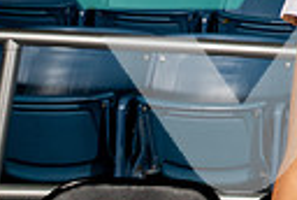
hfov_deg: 14.3
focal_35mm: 113
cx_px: 638
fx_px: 934
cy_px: -213
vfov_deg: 11.0
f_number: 7.1
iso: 250
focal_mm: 25
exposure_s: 1/125
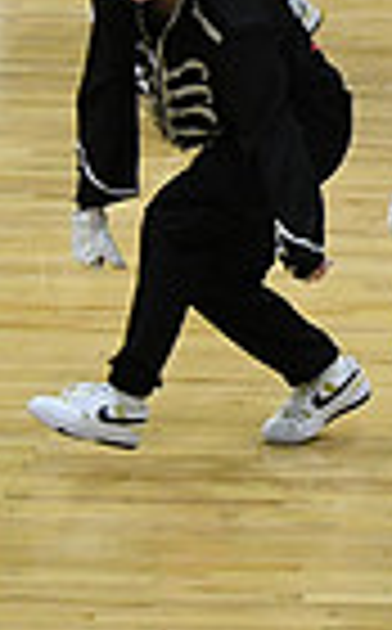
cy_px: -79
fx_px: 7844
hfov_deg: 2.8
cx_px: 1293
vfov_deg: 4.6
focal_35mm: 457
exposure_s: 1/400
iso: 3200
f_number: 3.5
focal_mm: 72
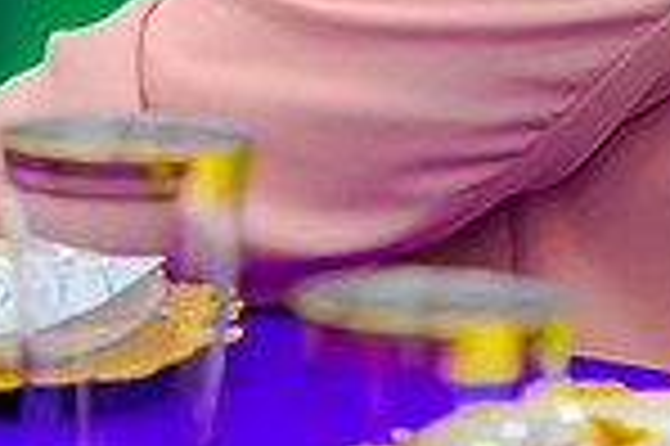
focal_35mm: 612
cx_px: 477
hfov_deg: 3.4
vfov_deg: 2.2
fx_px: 11377
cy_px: -536
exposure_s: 1/125
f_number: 2.8
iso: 640
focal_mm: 135
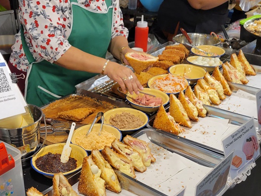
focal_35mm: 49
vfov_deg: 29.3
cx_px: 109
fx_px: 369
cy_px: 143
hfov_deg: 38.8
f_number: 1.8
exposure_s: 1/100
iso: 125
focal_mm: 5.4
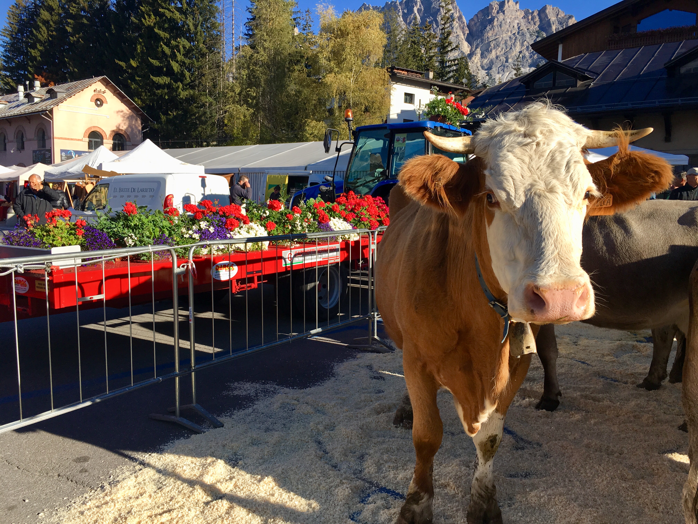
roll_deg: -1.4
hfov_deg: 61.7
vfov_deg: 48.2
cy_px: 262
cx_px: 349
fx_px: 585
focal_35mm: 29
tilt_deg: -7.1
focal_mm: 4.15
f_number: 2.2
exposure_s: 1/962
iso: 25
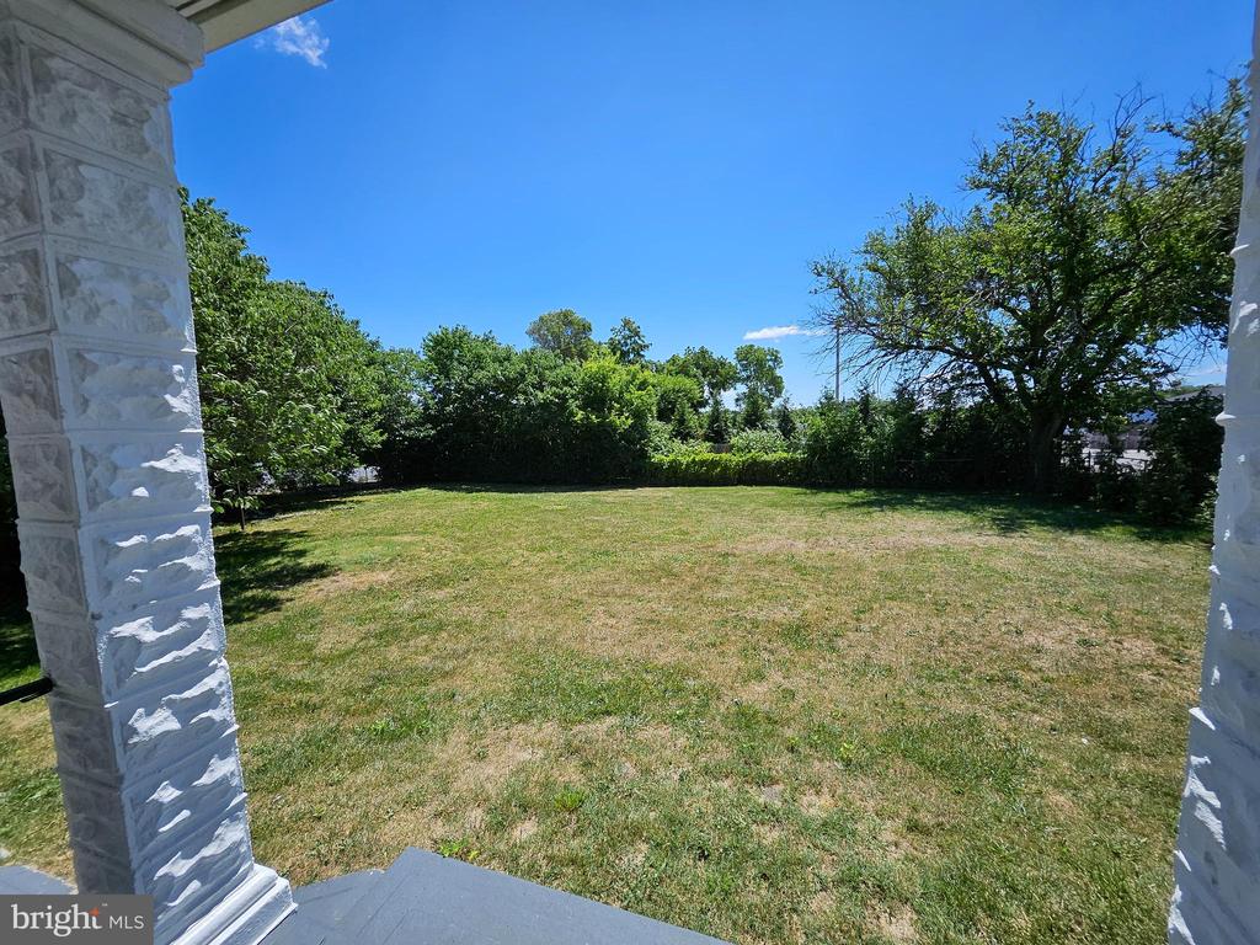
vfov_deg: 89.9
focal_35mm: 13
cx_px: 630
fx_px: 473
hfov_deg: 106.2
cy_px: 472
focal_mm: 1.74
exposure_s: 1/1361
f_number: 2.2
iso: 32
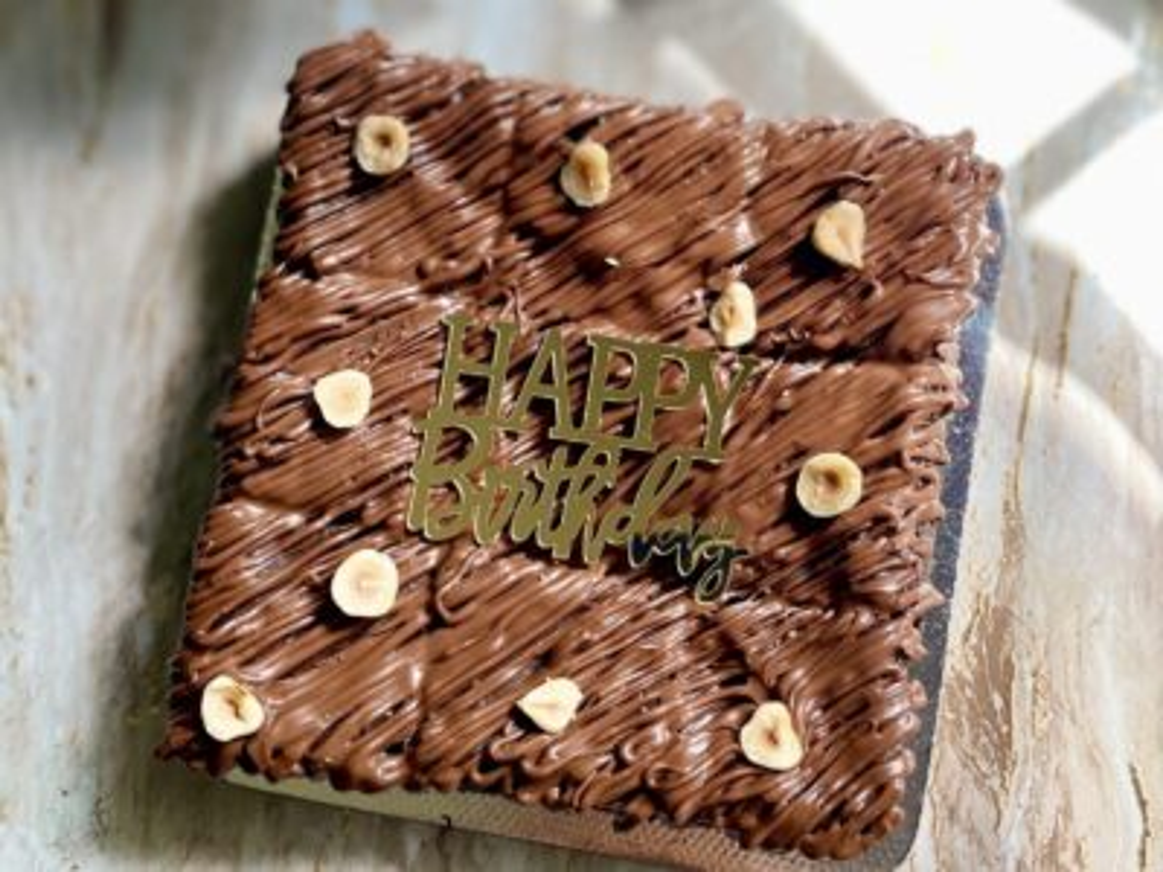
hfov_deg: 67.3
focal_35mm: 26
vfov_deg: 53.1
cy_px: 436
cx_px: 582
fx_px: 874
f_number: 1.6
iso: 40
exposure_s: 1/121
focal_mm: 4.2
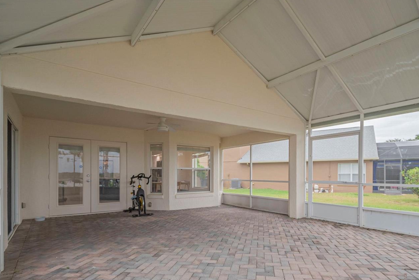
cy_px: 175
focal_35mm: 19
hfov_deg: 86.7
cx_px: 226
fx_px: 221
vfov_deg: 63.7
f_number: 4.5
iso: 360
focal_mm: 10
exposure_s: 1/250
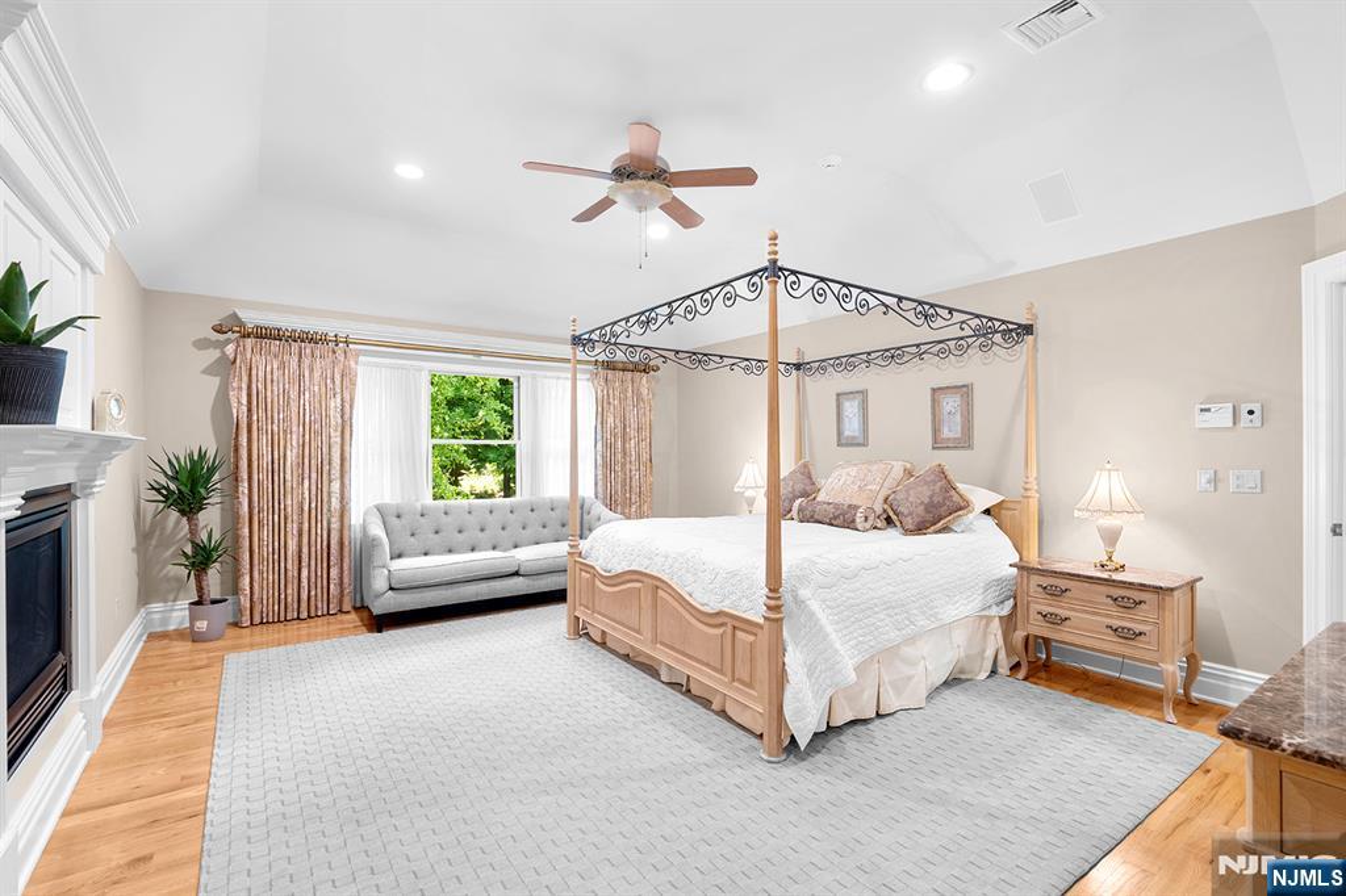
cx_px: 673
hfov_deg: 96.8
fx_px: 598
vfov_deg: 73.7
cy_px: 448
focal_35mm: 16
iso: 100
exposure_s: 1/1.67
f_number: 8
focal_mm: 16
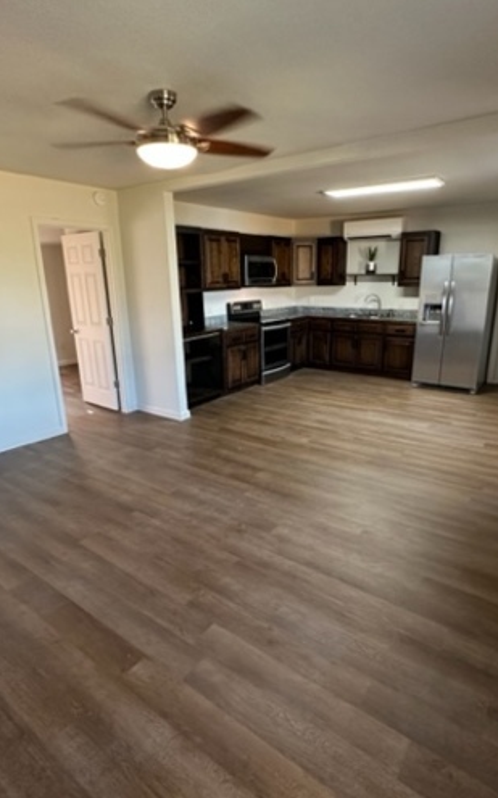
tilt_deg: -16.9
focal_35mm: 20
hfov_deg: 59.6
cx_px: 260
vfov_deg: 85.1
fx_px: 435
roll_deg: +0.8
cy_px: 401
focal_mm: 2.22
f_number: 2.2
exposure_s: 1/60
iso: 250
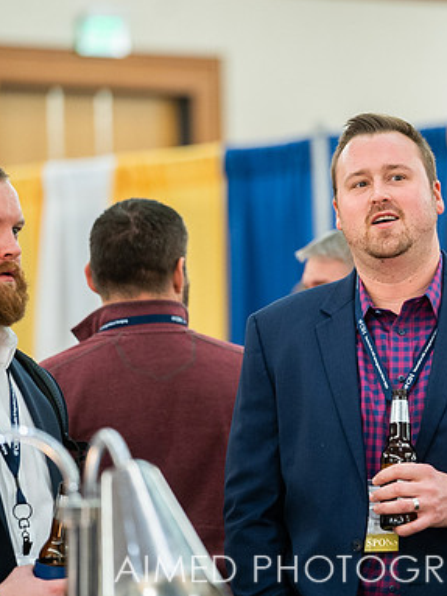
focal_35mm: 196
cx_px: 333
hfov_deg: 7.6
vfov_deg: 10.1
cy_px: 298
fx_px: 3377
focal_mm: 133
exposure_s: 1/160
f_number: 2.8
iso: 2000
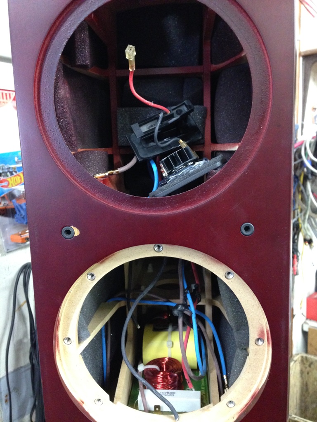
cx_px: 158
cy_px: 211
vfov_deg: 55.4
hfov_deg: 42.9
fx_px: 403
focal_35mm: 33
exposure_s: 1/15
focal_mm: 4.12
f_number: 2.4
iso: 400
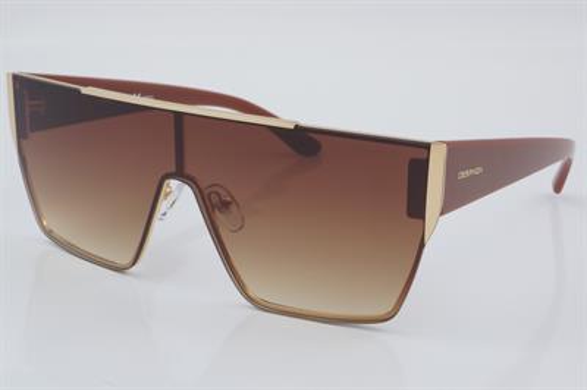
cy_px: 195
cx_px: 294
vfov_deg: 18.2
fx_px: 1222
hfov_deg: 27.0
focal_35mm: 75
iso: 100
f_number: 32
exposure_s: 1/4
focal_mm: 50
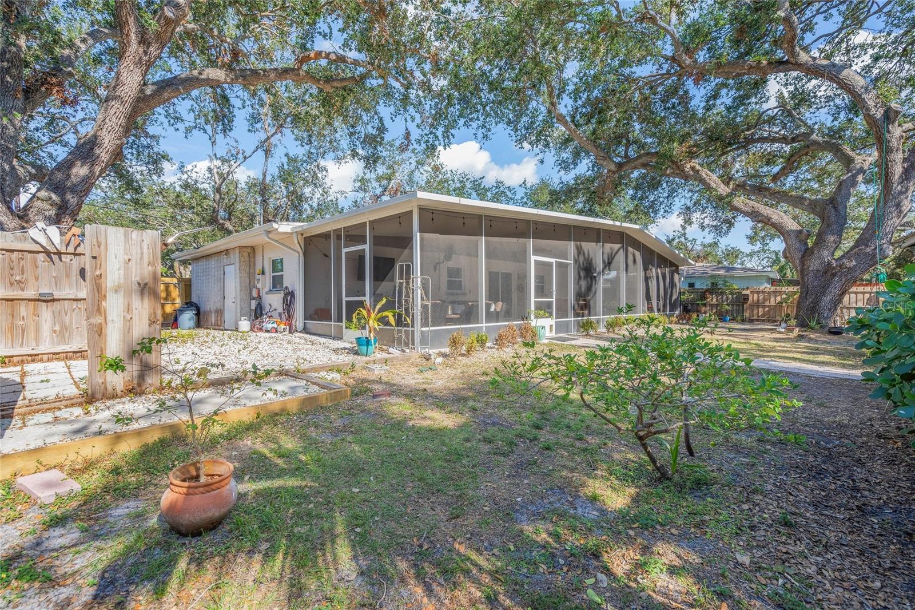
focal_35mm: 16
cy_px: 305
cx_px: 458
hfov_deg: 96.7
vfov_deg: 73.7
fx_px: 407
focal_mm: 16
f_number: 6.3
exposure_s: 1/160
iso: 100
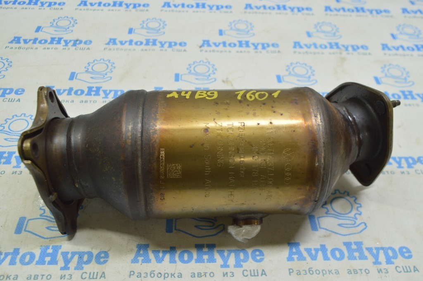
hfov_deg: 53.2
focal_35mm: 36
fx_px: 423
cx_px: 212
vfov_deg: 36.8
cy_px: 140
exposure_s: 1/20
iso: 400
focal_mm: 24
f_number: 5.6
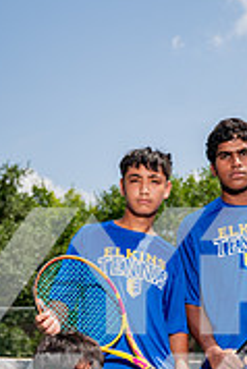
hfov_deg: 15.9
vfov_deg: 22.2
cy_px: 419
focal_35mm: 86
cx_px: 181
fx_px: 883
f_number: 4
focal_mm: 34
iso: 100
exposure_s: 1/1600
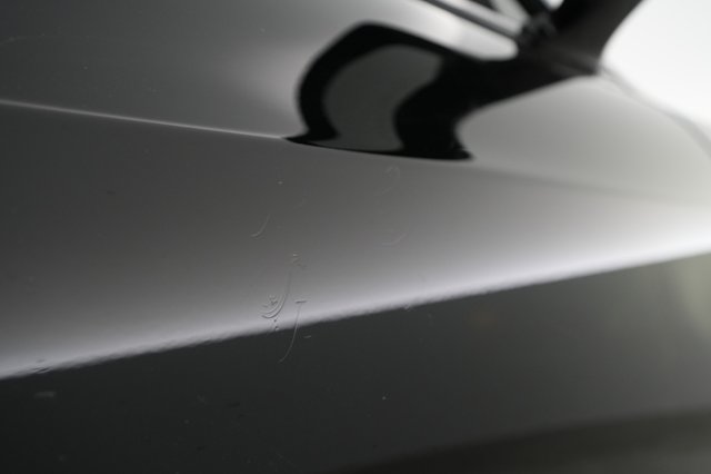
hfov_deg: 65.5
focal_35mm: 28
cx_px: 356
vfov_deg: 46.4
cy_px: 237
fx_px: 553
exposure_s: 1/80
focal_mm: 28
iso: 2000
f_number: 4
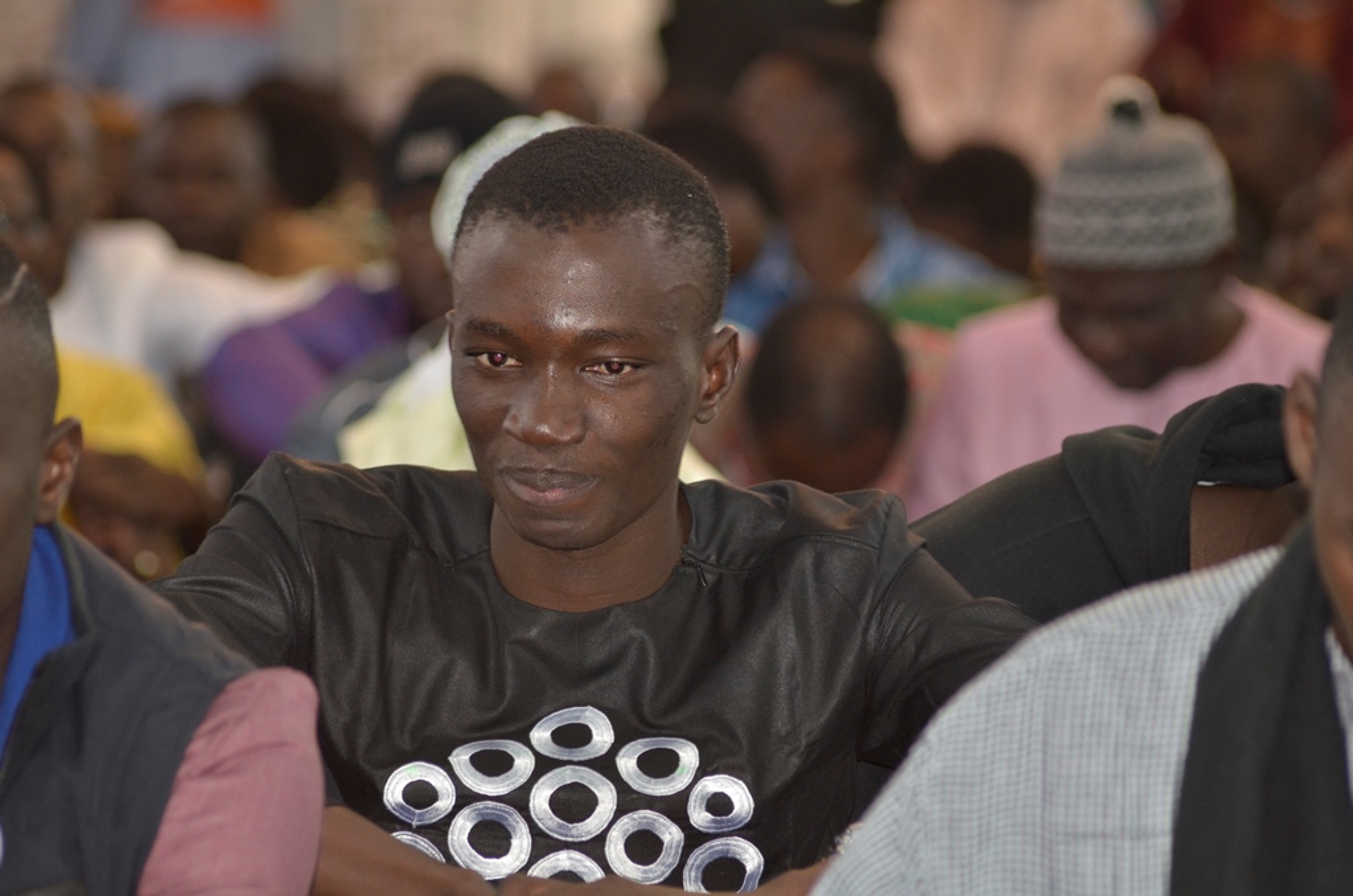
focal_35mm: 255
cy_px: 448
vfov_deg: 5.4
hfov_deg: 8.1
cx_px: 676
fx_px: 9563
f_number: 4.5
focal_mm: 170
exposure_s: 1/50
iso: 640
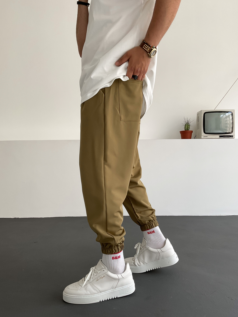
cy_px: 162
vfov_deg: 60.0
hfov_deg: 46.8
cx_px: 121
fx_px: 275
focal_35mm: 30
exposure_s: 1/120
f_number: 1.8
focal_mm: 3
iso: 40
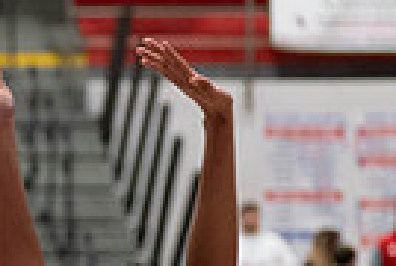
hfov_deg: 5.6
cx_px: -357
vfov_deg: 3.8
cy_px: 276
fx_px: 3991
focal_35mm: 362
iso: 4000
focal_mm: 81
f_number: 2.8
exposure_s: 1/1000
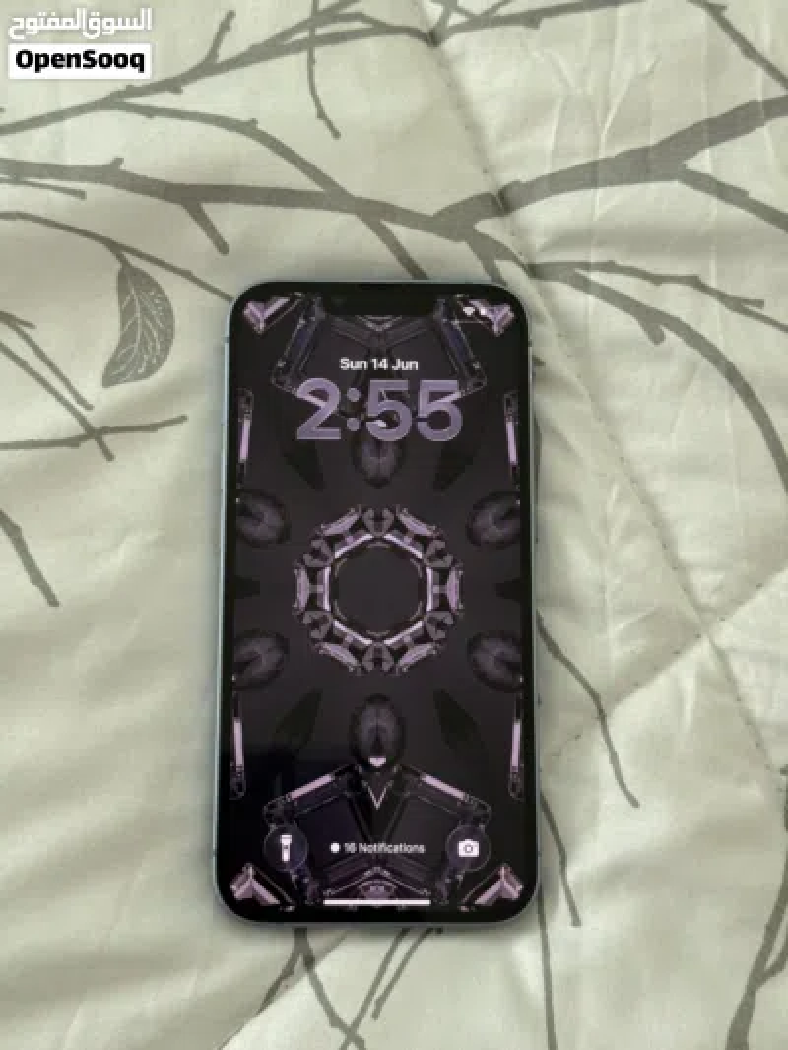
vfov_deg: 39.6
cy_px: 525
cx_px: 394
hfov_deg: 30.3
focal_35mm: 48
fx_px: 1456
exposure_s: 1/60
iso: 100
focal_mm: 6.76
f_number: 1.78
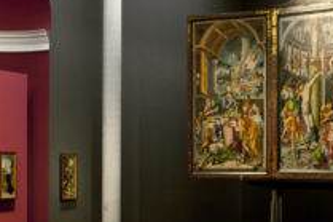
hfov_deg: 29.1
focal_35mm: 69
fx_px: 638
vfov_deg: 19.7
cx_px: 220
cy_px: 103
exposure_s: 1/1.67
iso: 200
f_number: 8
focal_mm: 24
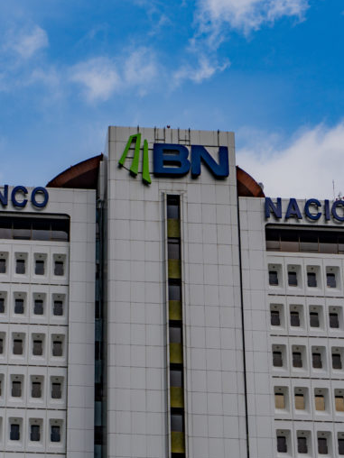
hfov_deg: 13.6
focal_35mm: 109
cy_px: 230
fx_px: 1444
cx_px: 181
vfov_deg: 18.0
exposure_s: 1/800
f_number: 5.6
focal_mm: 50
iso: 100
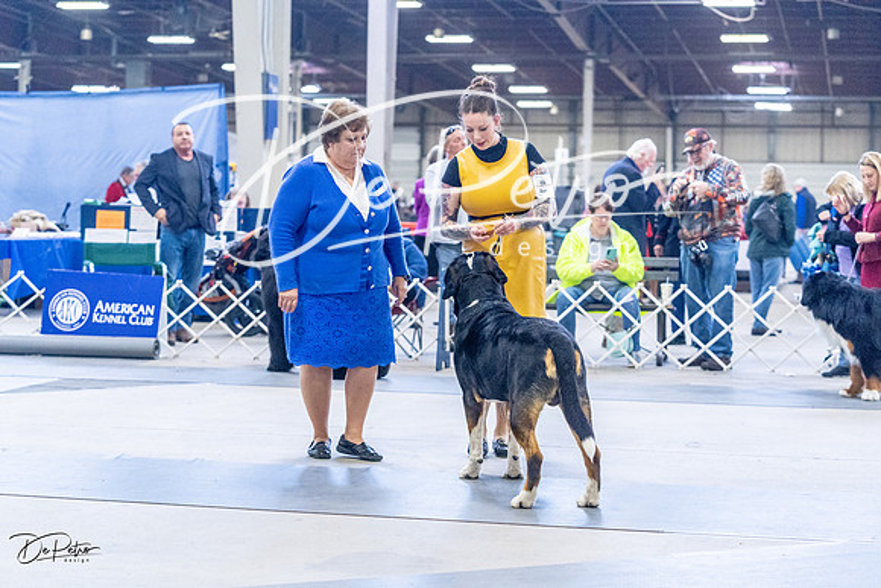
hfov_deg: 26.6
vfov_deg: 18.0
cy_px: 294
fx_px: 1860
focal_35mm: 76
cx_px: 440
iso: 6400
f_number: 3.5
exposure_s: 1/320
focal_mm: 76
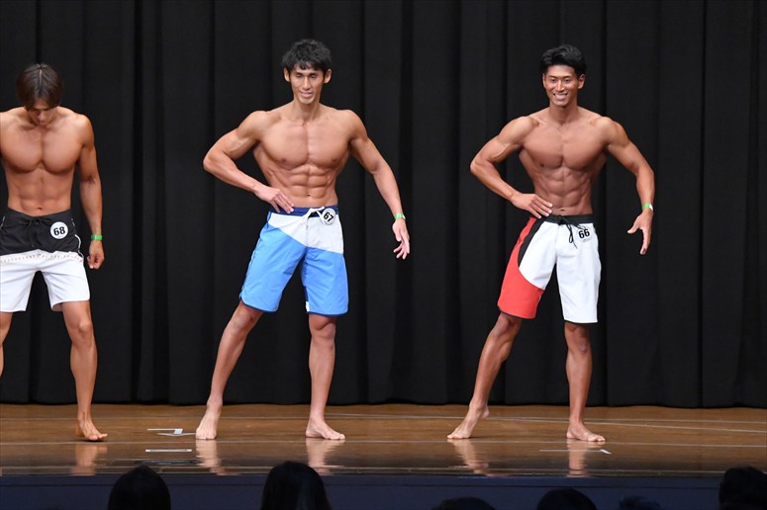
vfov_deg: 6.8
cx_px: 384
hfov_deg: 10.2
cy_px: 255
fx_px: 4302
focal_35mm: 202
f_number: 5.6
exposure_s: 1/400
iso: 8000
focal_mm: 135
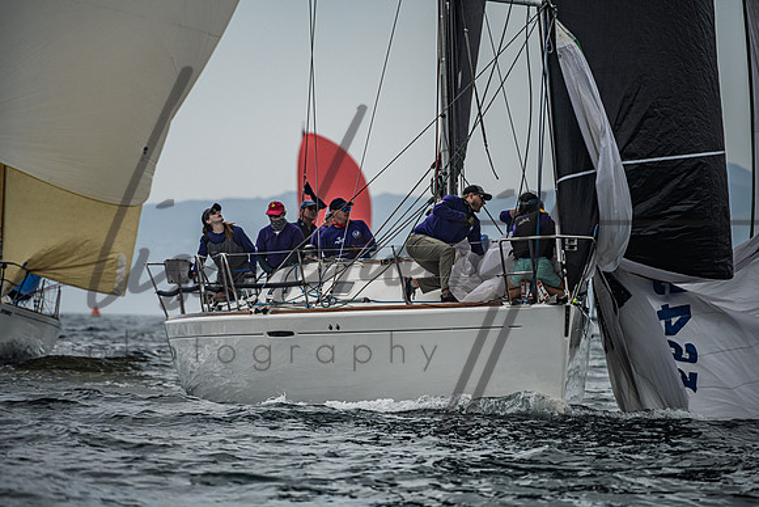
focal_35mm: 400
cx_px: 380
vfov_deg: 3.4
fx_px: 8435
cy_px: 254
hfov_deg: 5.2
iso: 400
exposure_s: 1/3200
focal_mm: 400
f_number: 8
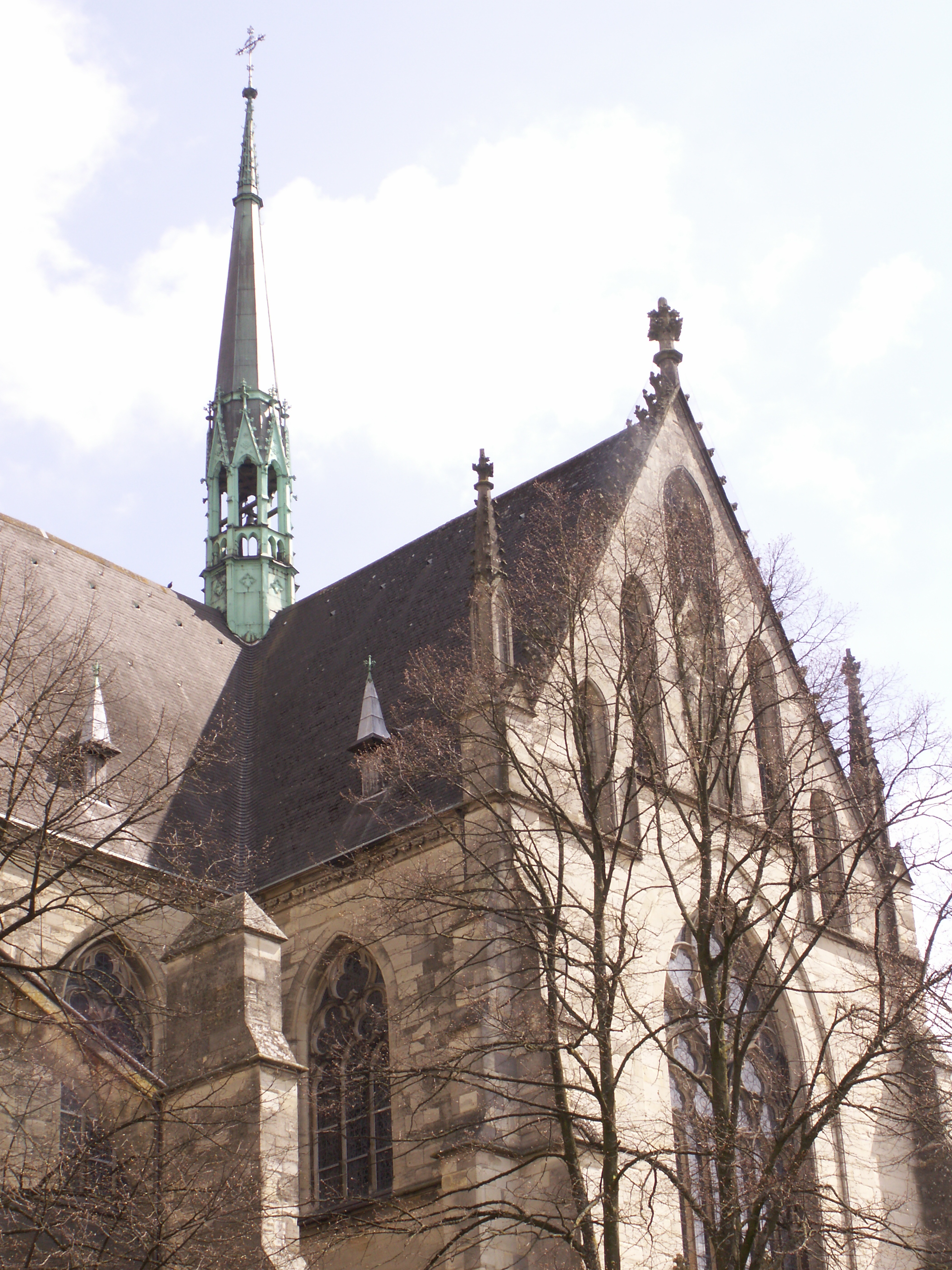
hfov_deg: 21.6
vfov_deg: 28.6
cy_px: 635
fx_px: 2493
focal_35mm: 68
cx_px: 476
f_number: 6.3
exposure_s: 1/125
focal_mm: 11.39
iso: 50
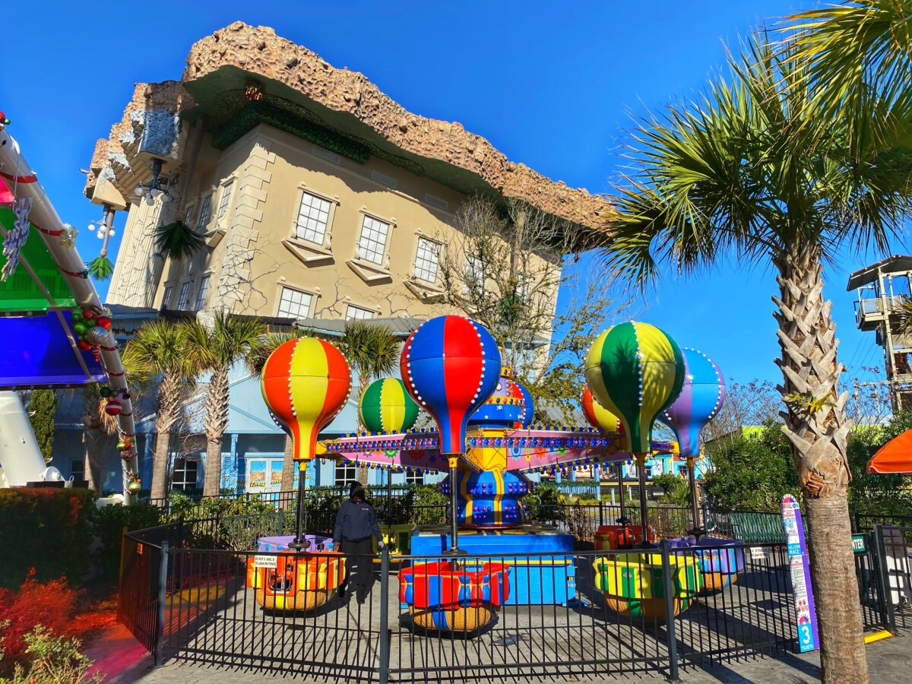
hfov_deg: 67.3
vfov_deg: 53.1
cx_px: 456
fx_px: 685
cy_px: 342
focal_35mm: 26
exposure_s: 1/5025
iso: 32
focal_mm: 4.2
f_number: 1.8
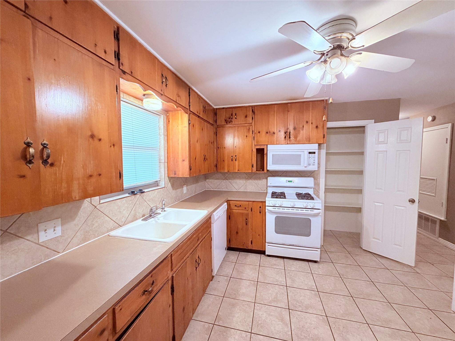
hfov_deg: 102.1
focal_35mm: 14
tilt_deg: -3.6
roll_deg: -0.1
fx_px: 184
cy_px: 170
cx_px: 228
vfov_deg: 85.7
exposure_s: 1/60
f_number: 2.2
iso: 400
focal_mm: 2.22
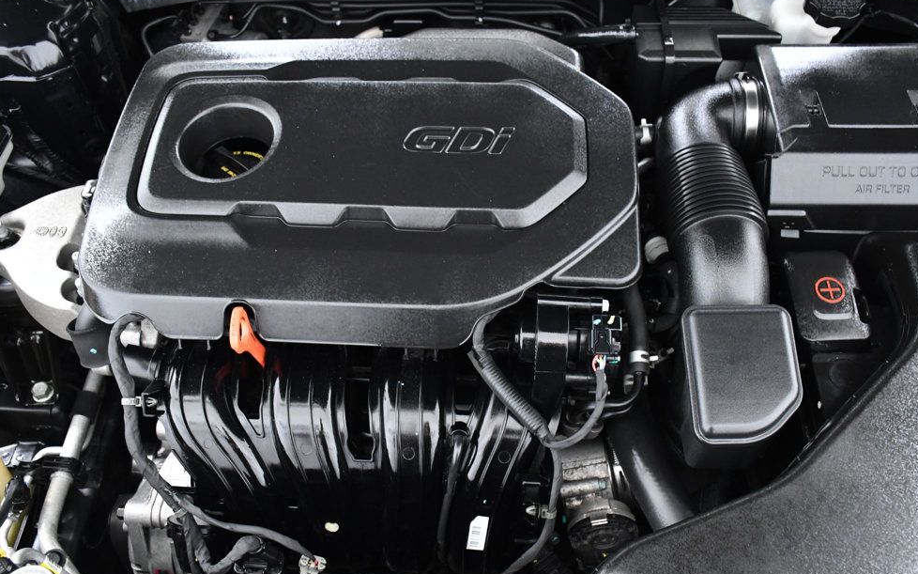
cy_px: 291
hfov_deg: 59.6
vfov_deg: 39.4
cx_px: 480
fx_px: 800
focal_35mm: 32
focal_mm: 20
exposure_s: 1/50
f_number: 5.6
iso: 2500
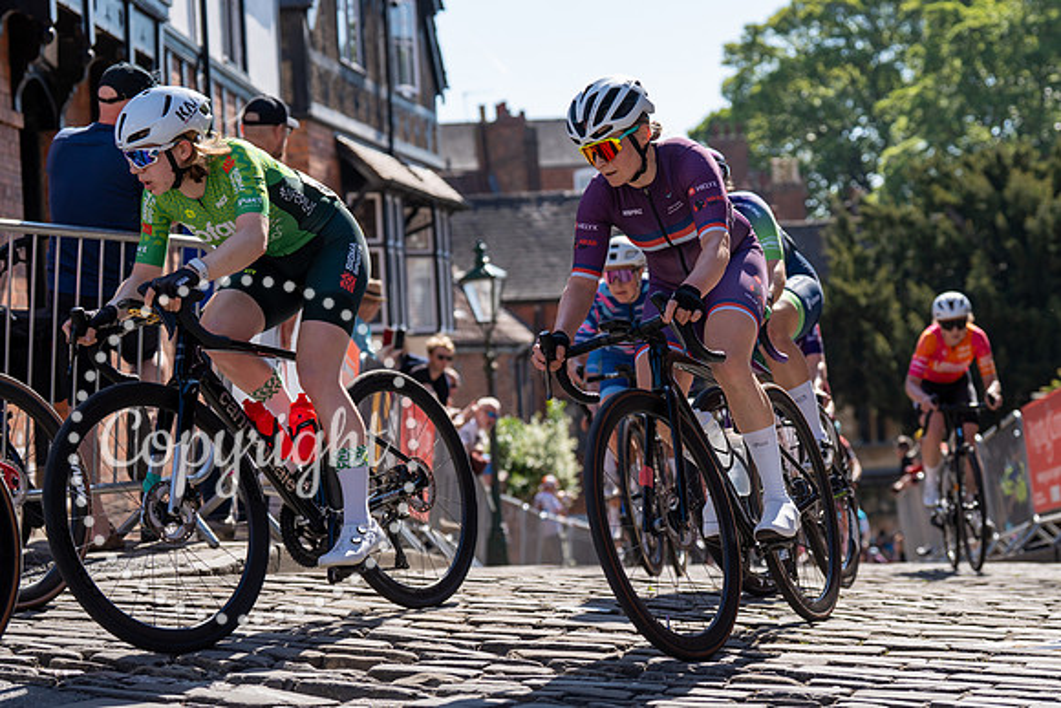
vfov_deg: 17.3
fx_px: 2326
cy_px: 309
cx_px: 598
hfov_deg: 25.7
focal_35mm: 79
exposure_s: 1/1000
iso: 100
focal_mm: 70
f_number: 3.5
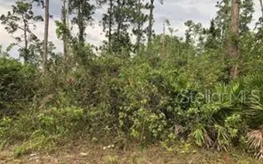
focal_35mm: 30
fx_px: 215
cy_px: 96
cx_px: 131
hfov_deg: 62.9
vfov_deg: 41.7
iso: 20
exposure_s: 1/154
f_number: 1.8
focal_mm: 3.99
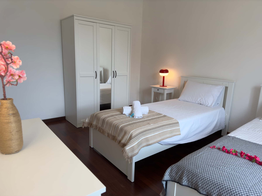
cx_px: 131
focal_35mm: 24
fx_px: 182
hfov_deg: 71.6
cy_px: 98
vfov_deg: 56.8
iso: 80
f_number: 1.78
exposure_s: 1/100
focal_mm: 6.76
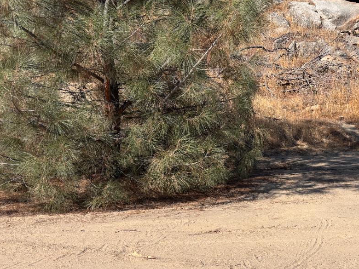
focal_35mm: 50
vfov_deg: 29.0
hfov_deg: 36.1
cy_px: 167
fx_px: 519
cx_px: 314
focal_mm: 5.96
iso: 50
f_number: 1.6
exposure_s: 1/4425
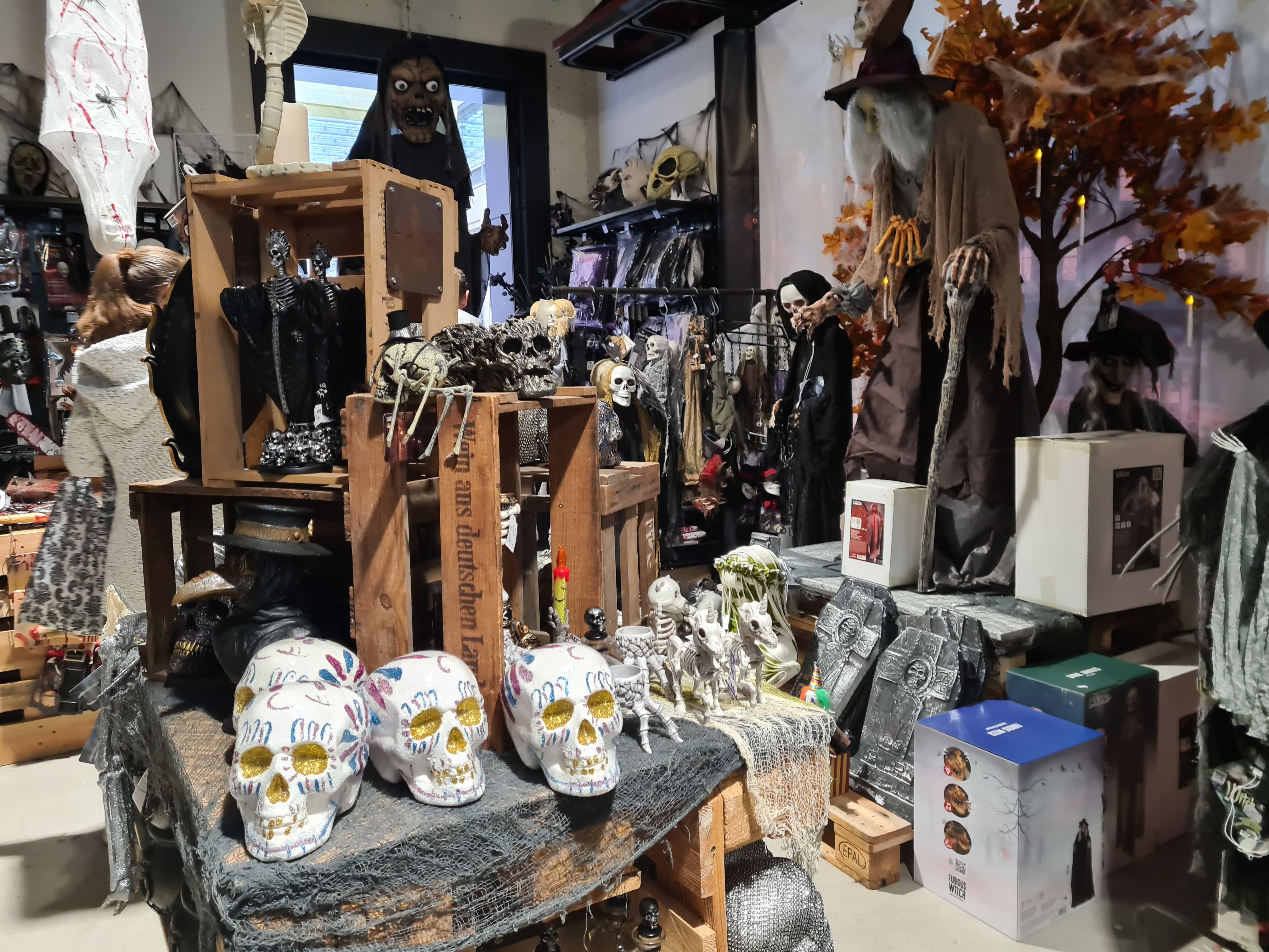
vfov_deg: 53.1
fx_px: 953
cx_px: 634
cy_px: 476
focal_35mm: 26
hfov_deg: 67.3
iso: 250
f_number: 1.8
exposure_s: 1/50
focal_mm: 5.4
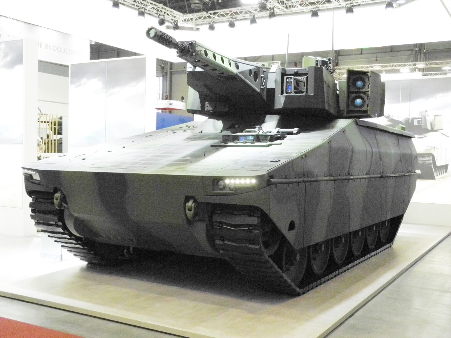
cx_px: 226
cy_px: 169
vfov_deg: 35.1
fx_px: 534
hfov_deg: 45.8
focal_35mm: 41
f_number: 3.2
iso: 1600
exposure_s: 1/250
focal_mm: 8.8
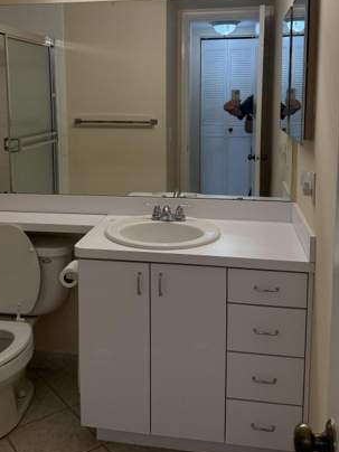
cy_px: 154
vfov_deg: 48.2
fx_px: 496
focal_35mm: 38
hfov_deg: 37.6
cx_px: 143
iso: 160
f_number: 1.78
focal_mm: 6.76
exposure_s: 1/236
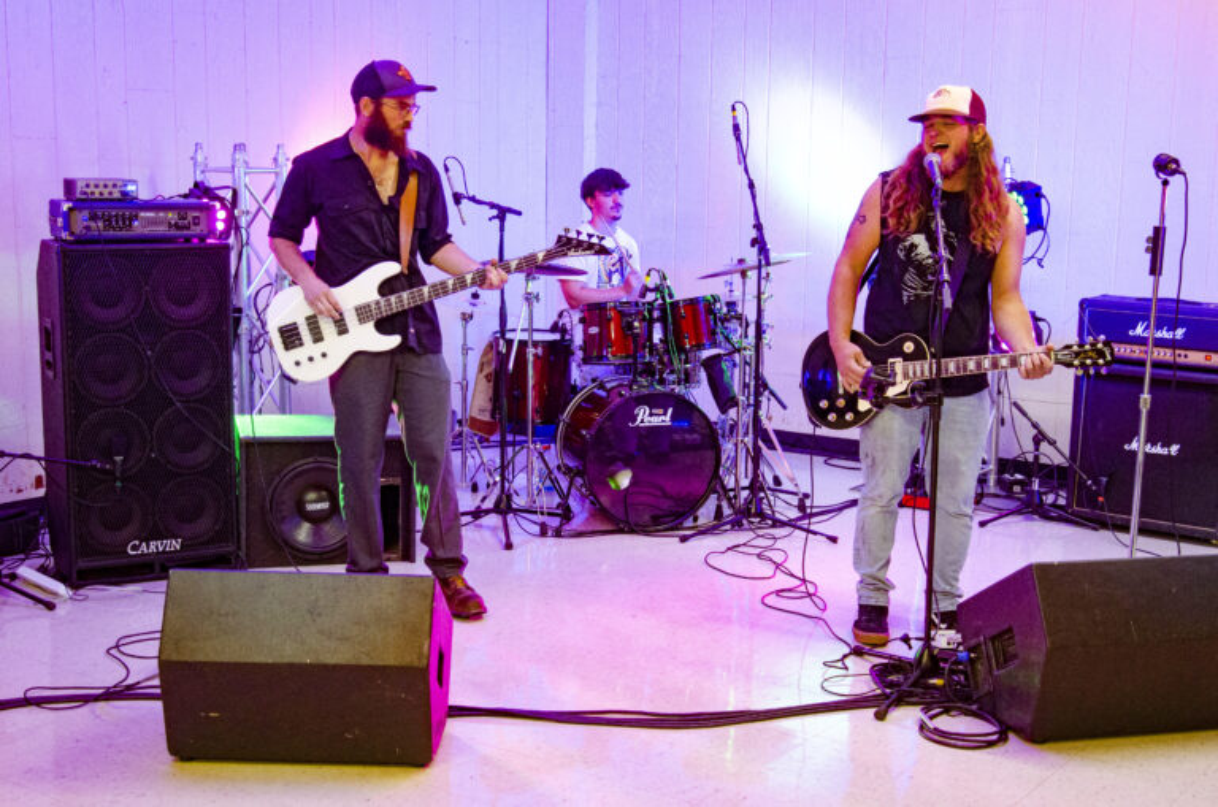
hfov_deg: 41.2
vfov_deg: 28.0
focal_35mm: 48
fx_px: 1621
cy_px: 404
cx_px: 609
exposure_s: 1/100
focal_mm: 32
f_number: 4
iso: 1250
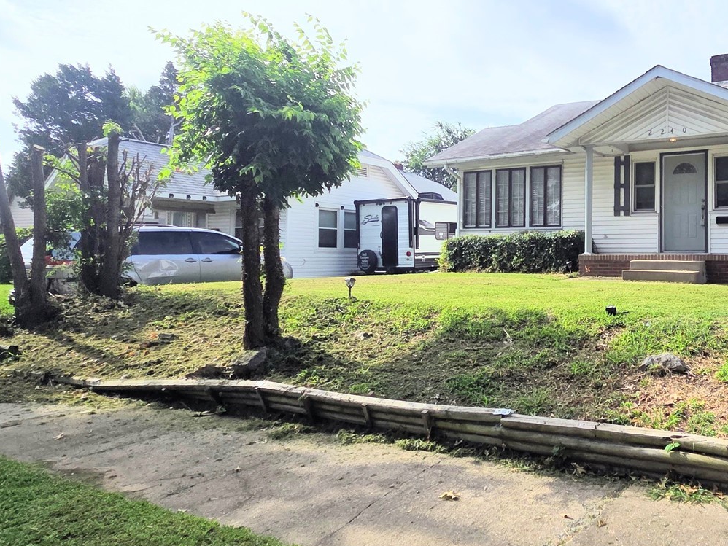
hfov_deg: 63.6
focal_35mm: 25
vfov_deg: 54.8
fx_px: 526
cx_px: 578
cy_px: 245
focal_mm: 2.2
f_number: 2.2
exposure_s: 1/3861
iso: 50
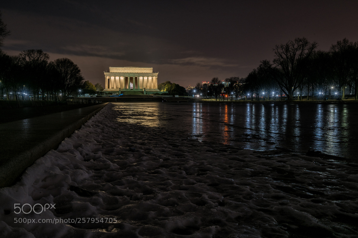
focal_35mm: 35
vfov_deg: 37.9
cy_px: 119
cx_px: 179
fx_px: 348
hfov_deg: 54.4
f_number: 14
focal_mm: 35
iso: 100
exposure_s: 30
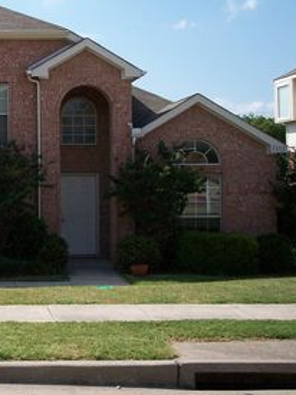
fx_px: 810
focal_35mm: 71
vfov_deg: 27.3
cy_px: 141
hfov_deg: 19.6
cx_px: -50
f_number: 4
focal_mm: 8
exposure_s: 1/750
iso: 100
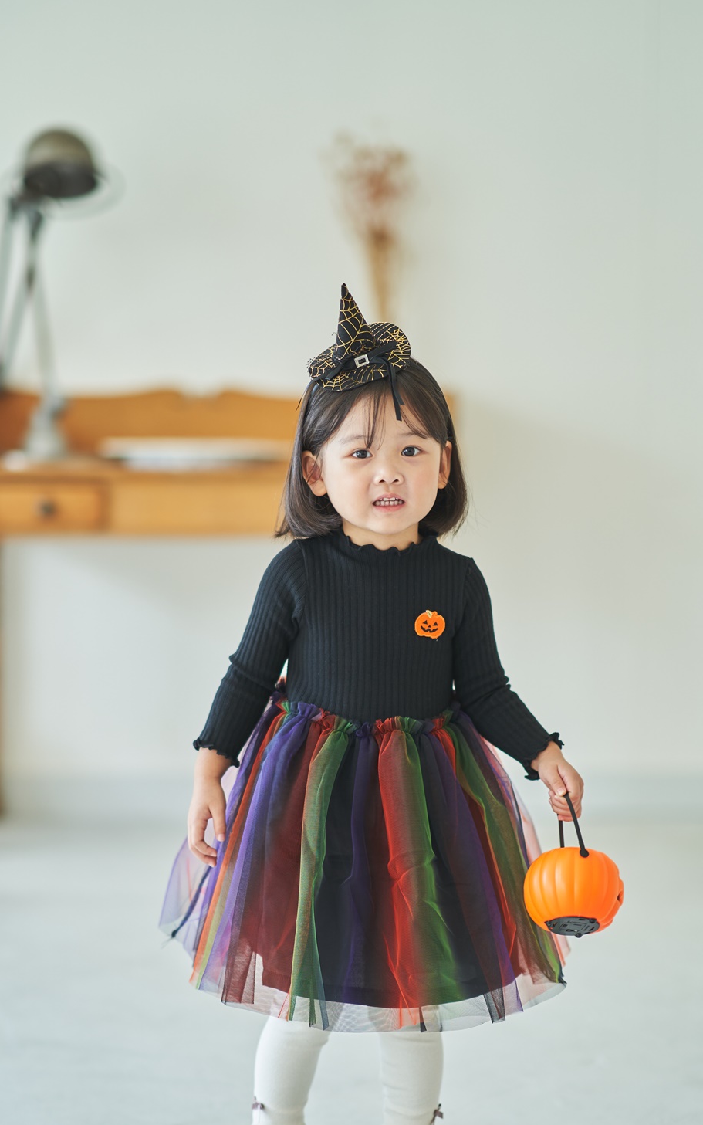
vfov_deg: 19.4
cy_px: 657
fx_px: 3279
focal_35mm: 107
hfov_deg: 12.2
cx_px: 339
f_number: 1.4
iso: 200
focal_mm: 85
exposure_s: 1/250
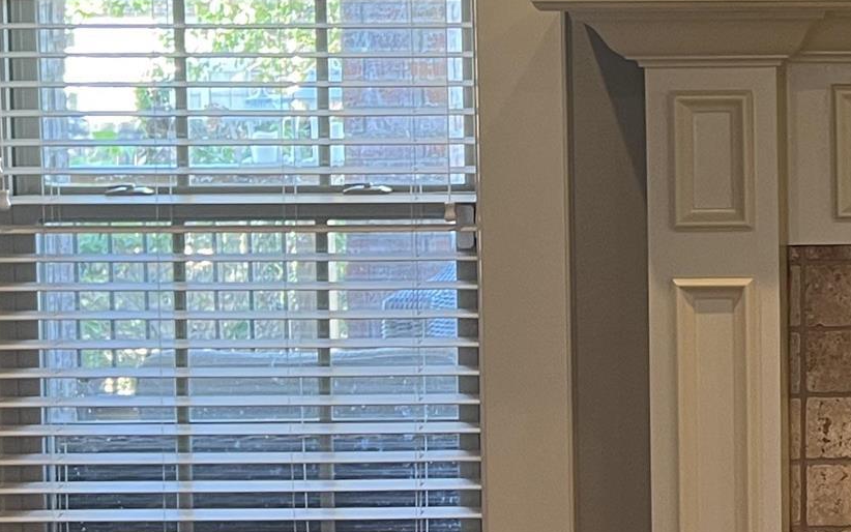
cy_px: 58
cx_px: 1173
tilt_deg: -3.0
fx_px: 2389
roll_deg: +0.5
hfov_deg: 18.5
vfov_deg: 12.6
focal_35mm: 103
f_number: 1.5
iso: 80
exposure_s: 1/60
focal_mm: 5.7
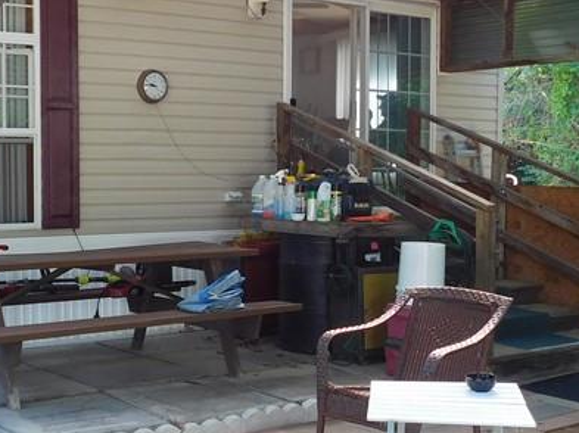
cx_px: 169
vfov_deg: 24.3
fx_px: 1003
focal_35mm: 60
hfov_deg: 31.8
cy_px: 256
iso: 125
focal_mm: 4
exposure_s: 1/125
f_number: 3
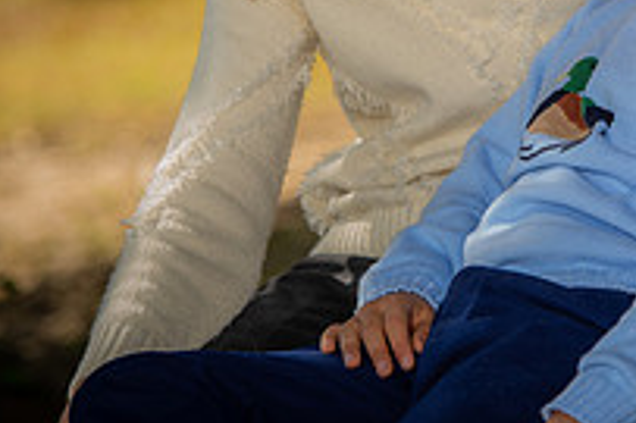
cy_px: -66
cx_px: 674
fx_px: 6796
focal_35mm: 385
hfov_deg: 5.3
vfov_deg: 3.6
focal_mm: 135
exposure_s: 1/250
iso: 50
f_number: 3.5
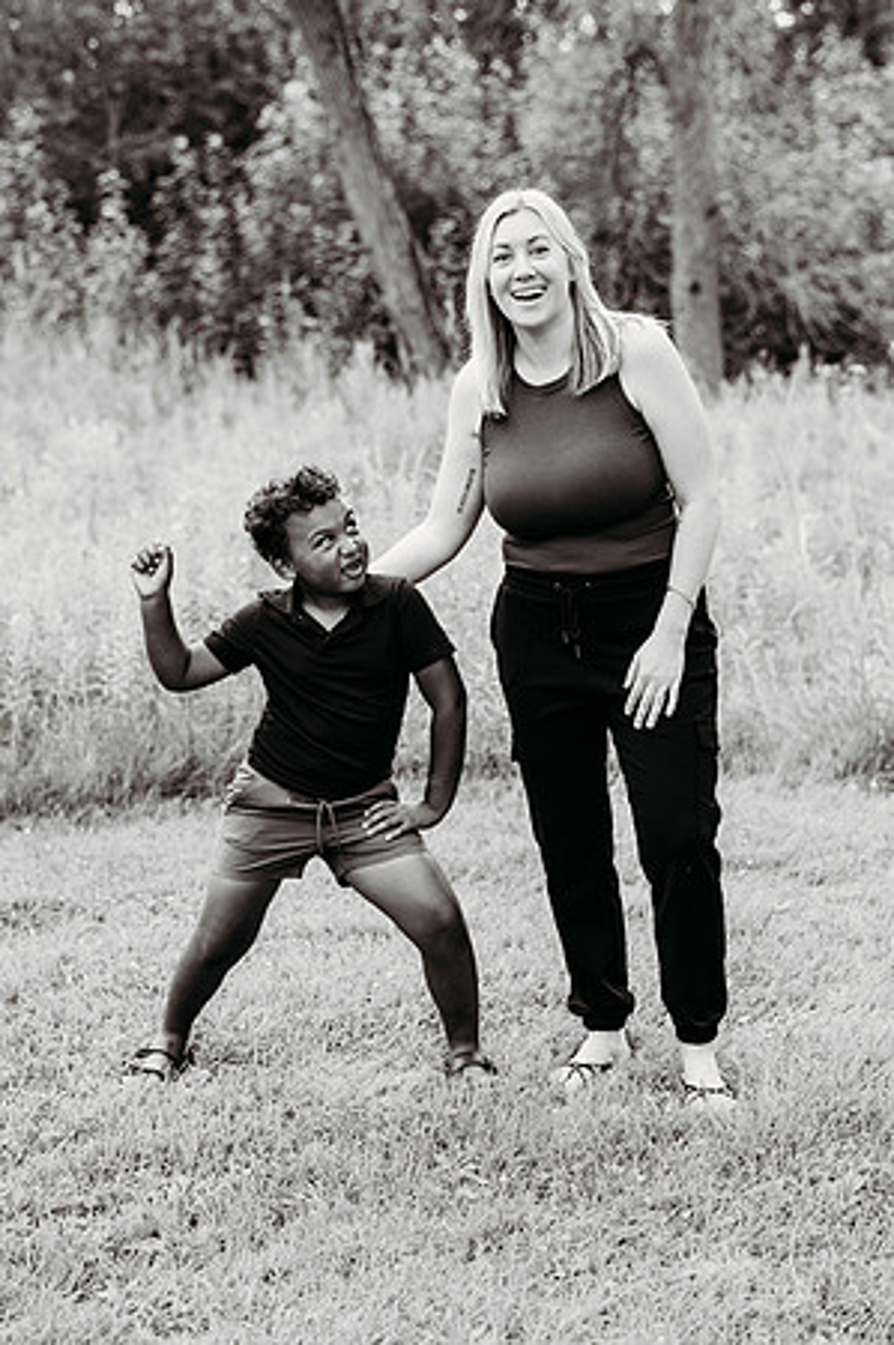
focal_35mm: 58
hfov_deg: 23.3
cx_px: 447
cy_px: 672
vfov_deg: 34.5
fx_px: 2165
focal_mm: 58
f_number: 2.8
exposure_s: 1/320
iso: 400
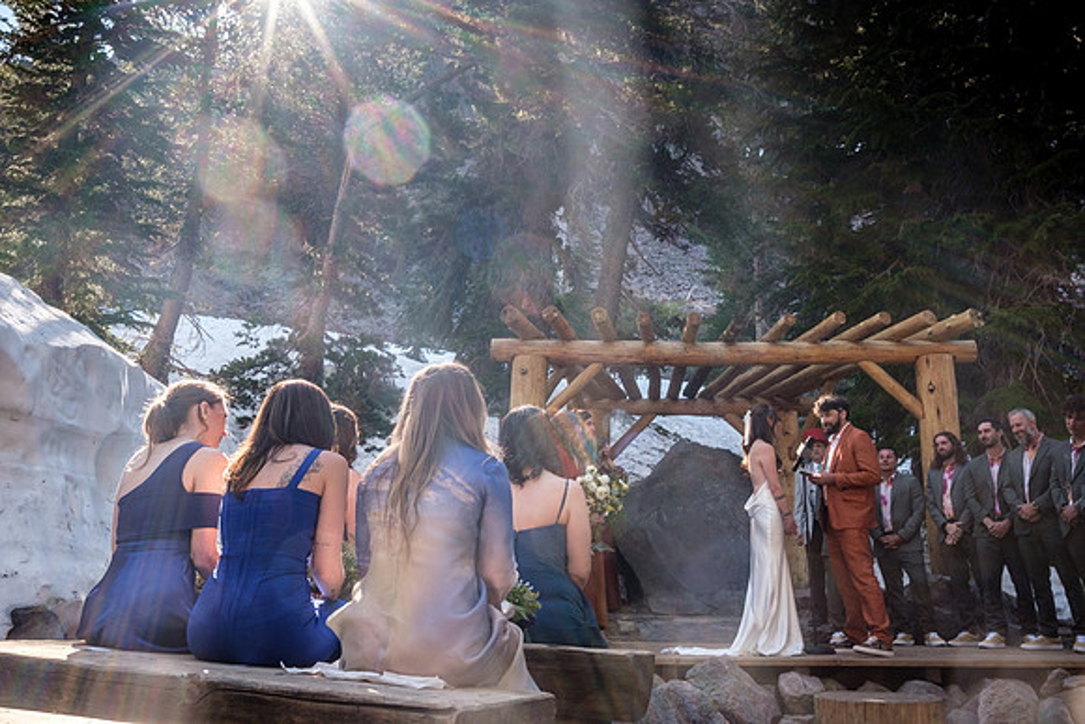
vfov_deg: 44.7
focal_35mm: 29
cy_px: 333
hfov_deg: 63.3
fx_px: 880
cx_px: 542
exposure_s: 1/75
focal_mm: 18
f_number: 10
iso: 250
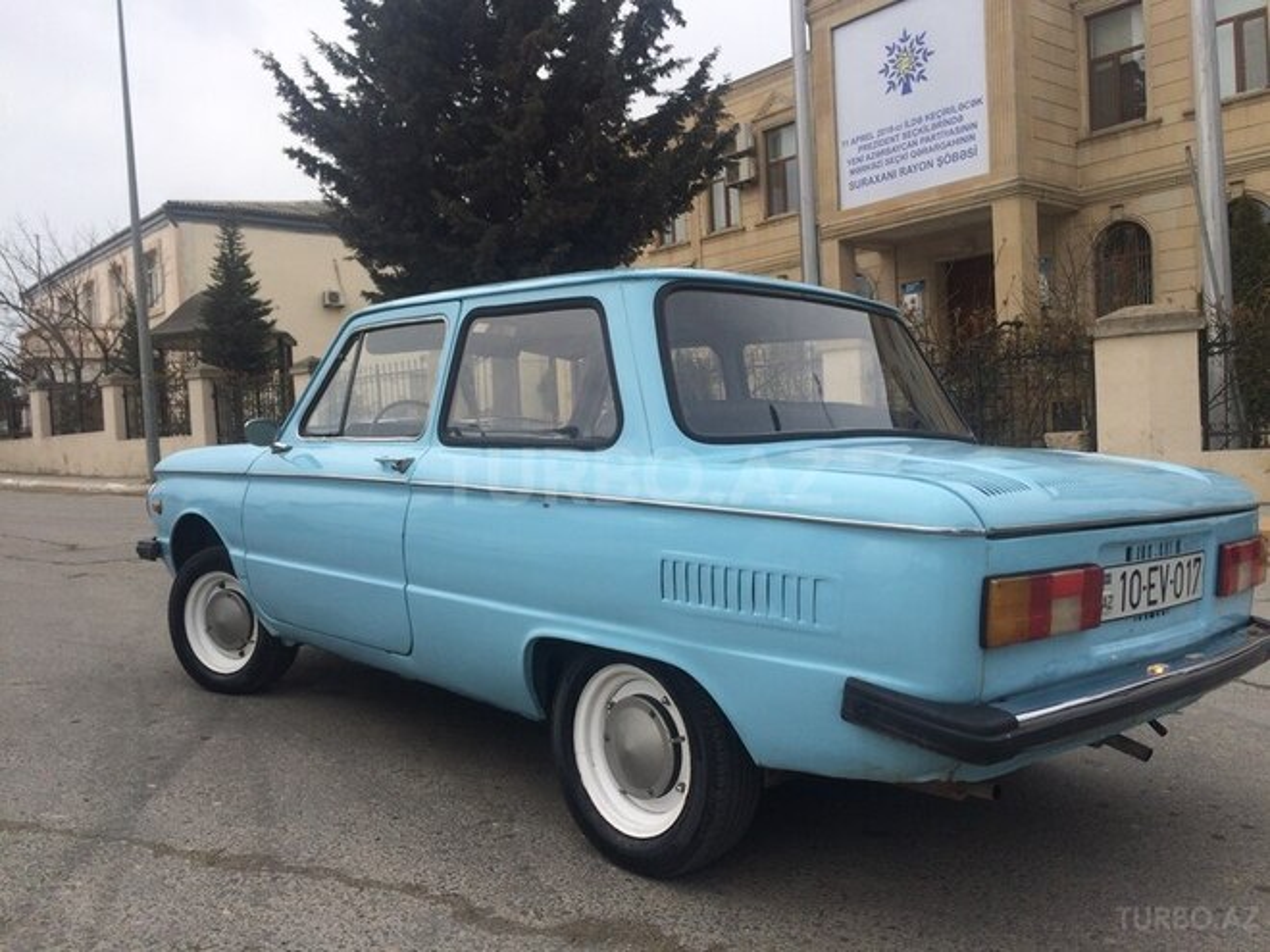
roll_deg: +1.9
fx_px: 1064
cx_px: 635
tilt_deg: +0.4
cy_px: 476
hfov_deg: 61.7
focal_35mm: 29
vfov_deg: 48.2
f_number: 2.2
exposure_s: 1/1953
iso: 32
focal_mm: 4.15
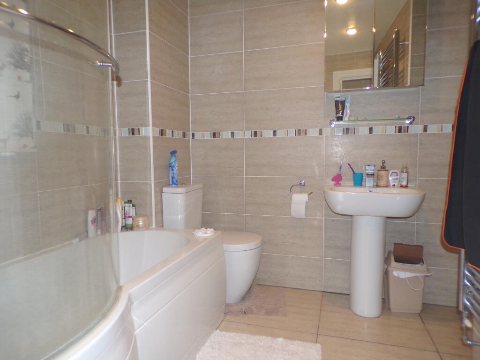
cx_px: 240
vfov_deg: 56.8
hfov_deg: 71.6
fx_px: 333
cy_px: 180
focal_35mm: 24
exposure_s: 1/34
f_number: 3
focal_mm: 4.3
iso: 200
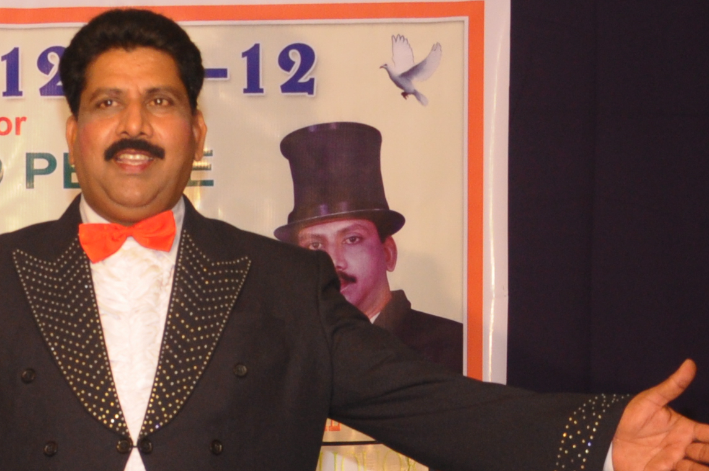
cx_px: -17
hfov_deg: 14.9
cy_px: 774
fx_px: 2655
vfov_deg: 9.7
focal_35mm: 135
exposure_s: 1/80
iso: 400
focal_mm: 24
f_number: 5
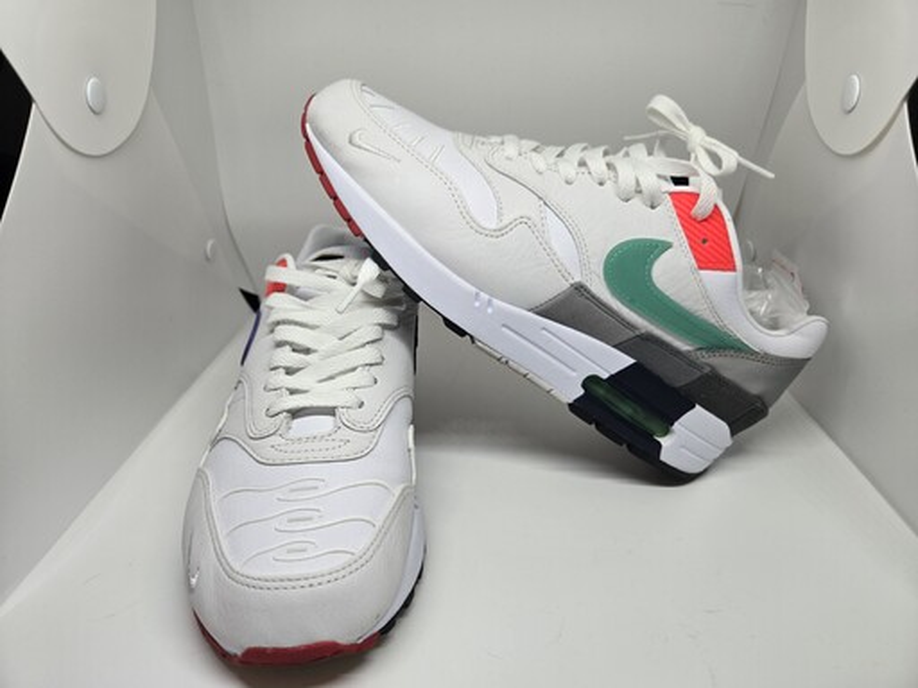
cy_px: 344
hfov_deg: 73.9
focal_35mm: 23
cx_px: 459
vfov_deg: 58.9
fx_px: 610
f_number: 1.8
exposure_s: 1/180
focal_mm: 5.4
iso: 80
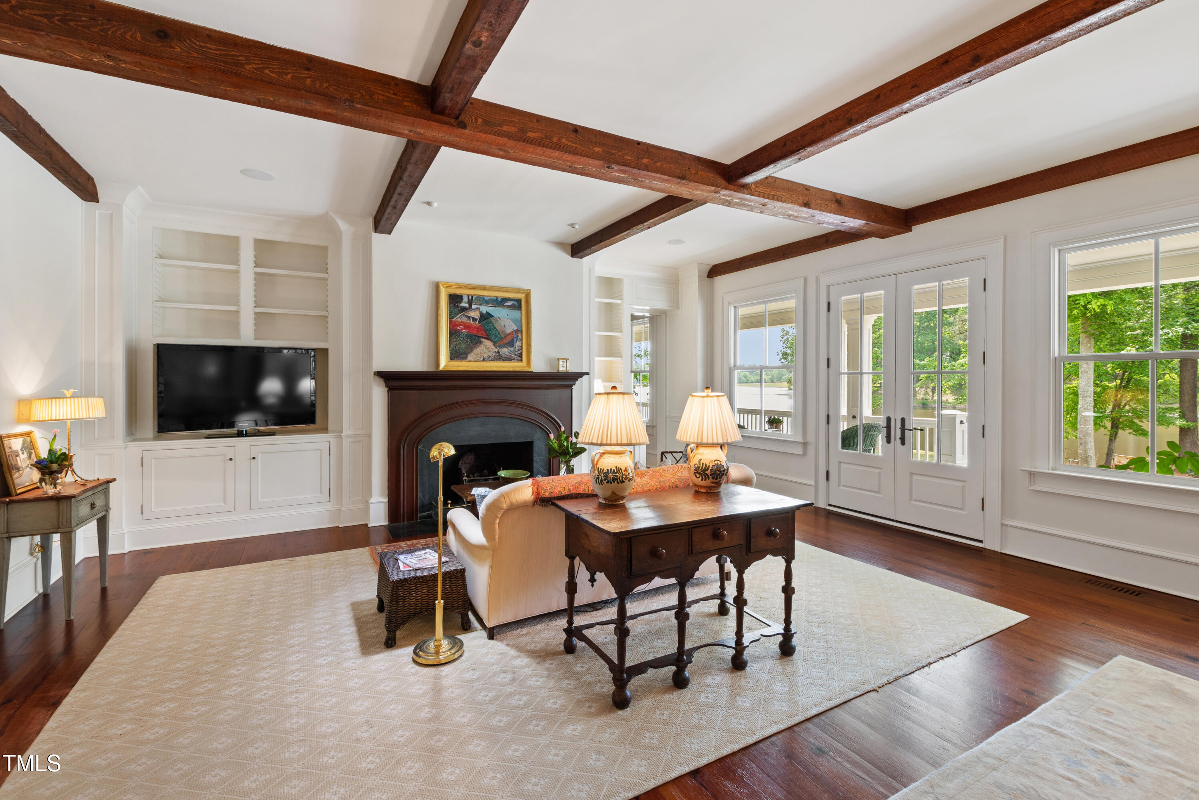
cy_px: 400
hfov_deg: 100.4
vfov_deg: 77.3
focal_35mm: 15
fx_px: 500
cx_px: 600
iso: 100
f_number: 8
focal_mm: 10
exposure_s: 1/2
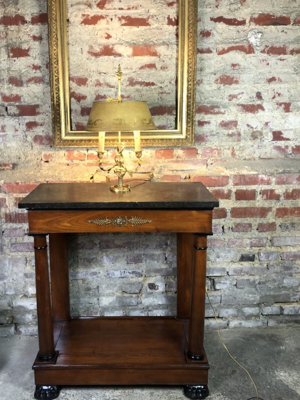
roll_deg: +0.4
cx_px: 126
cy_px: 174
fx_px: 381
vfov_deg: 55.2
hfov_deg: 42.8
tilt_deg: -9.4
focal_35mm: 33
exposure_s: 1/17
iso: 32
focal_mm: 4
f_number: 1.8
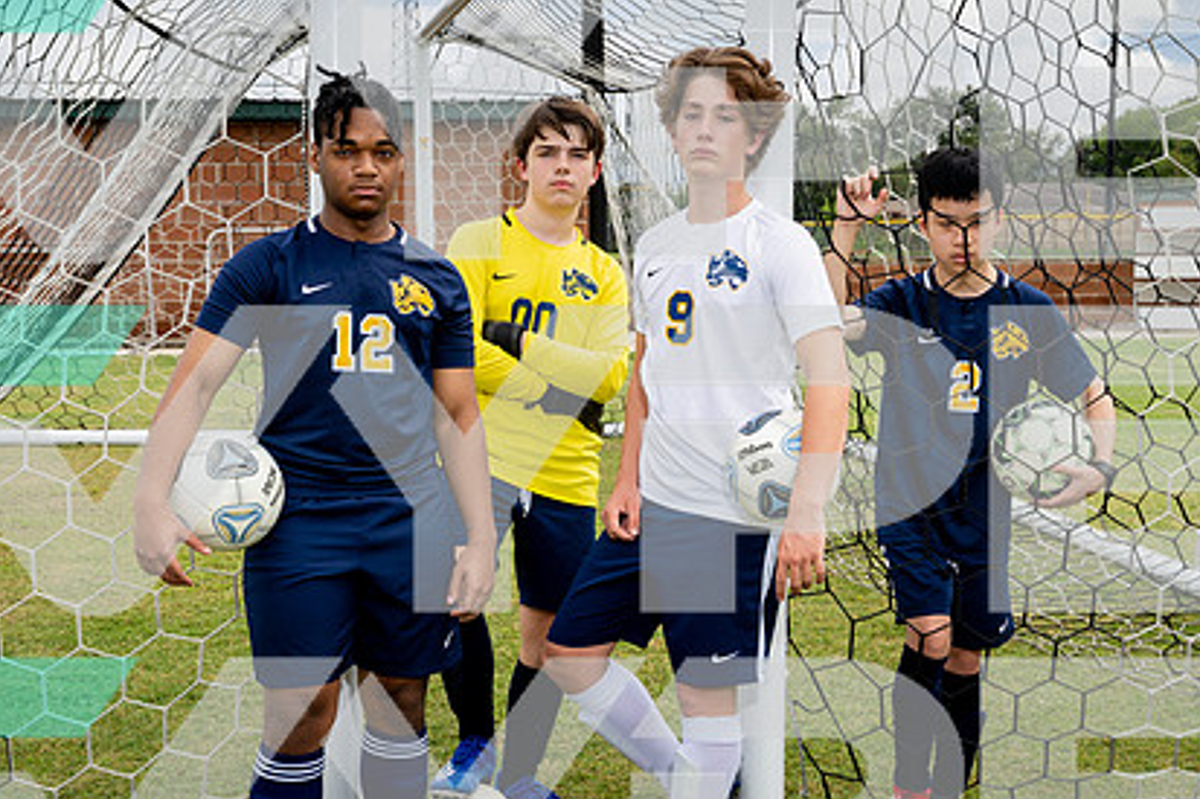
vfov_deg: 25.9
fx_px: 1733
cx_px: 584
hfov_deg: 38.2
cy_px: 461
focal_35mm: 52
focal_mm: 37
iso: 100
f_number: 8
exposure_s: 1/250
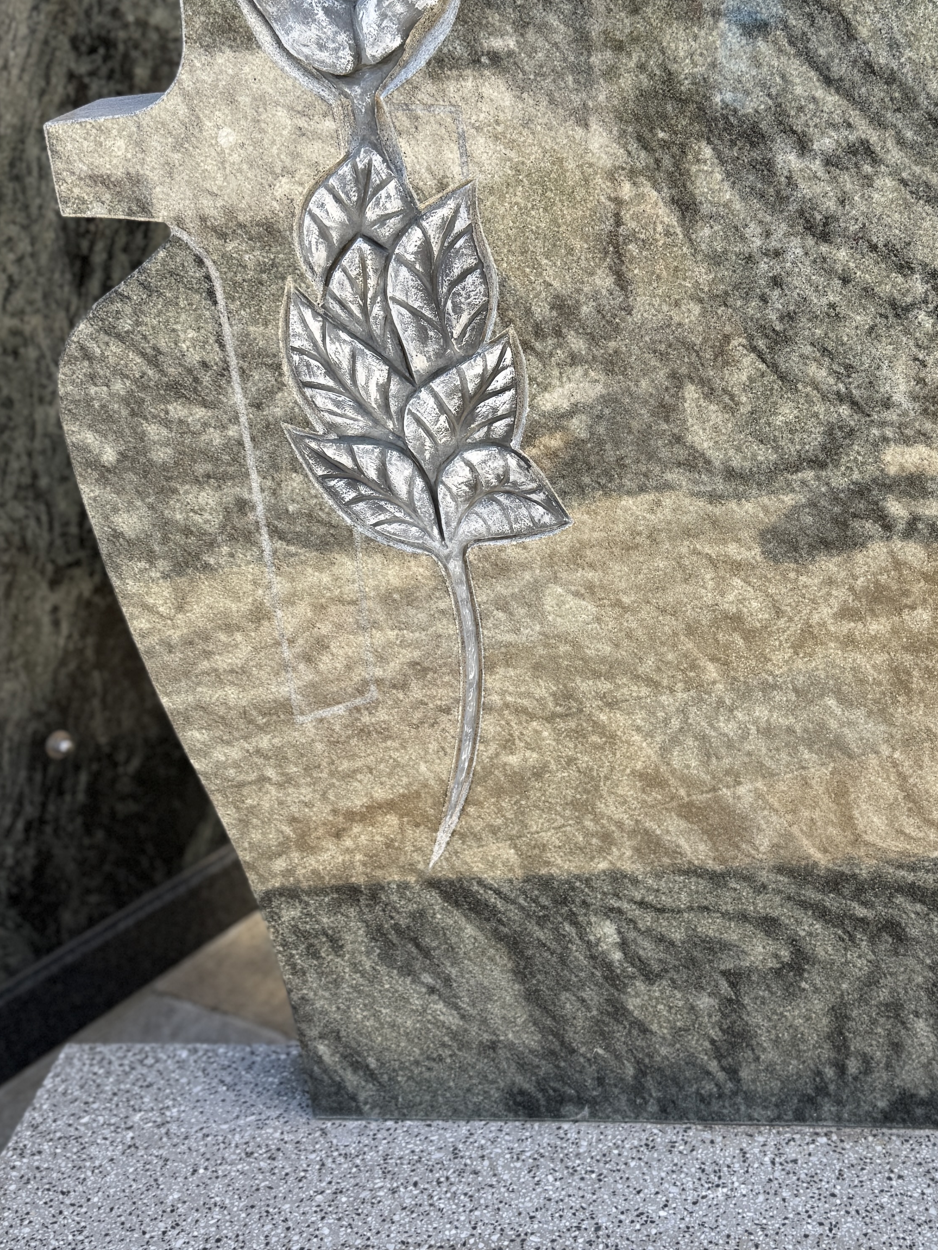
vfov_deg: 41.2
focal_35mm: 46
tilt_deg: -23.3
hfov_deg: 31.2
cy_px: 589
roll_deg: +2.1
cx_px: 648
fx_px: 1662
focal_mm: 6.76
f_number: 1.78
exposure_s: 1/693
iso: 80
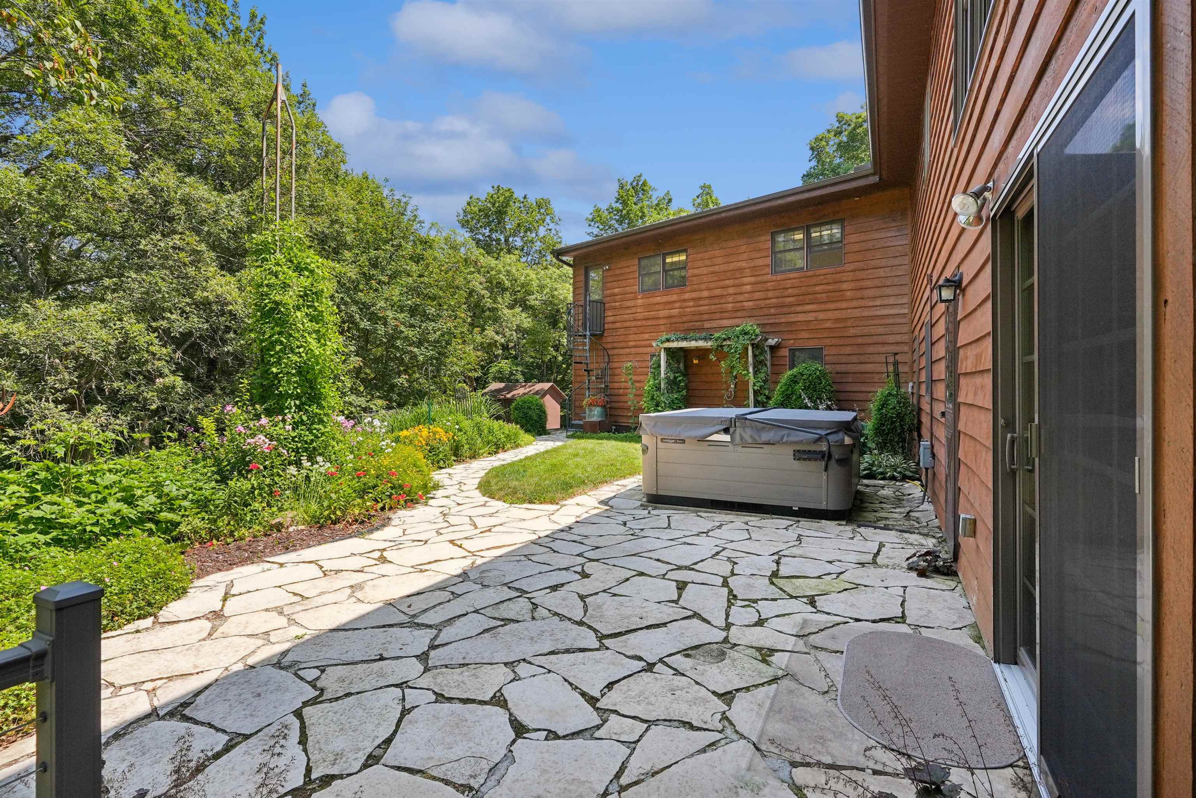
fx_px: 598
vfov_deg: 67.4
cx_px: 598
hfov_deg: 90.0
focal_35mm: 18
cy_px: 399
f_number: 9
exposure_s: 1/400
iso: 400
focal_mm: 18
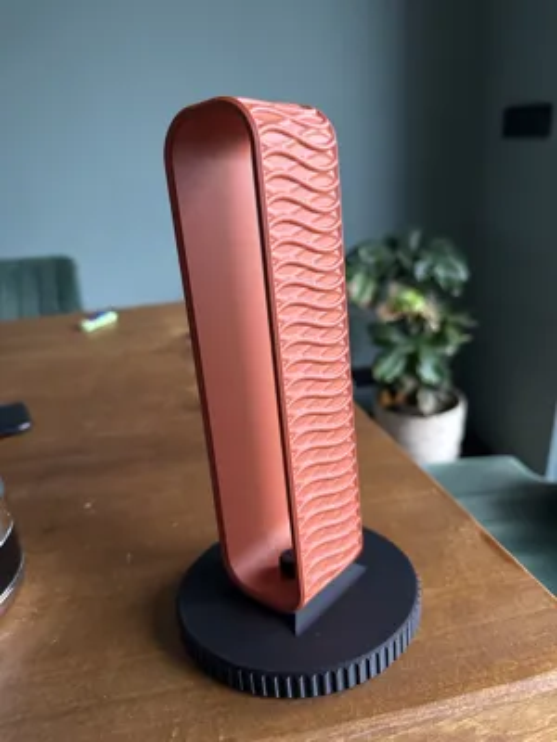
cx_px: 278
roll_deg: +3.7
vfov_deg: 71.6
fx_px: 515
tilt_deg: -22.8
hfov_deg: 56.8
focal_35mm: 24
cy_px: 371
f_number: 1.78
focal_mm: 6.76
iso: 800
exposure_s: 1/40
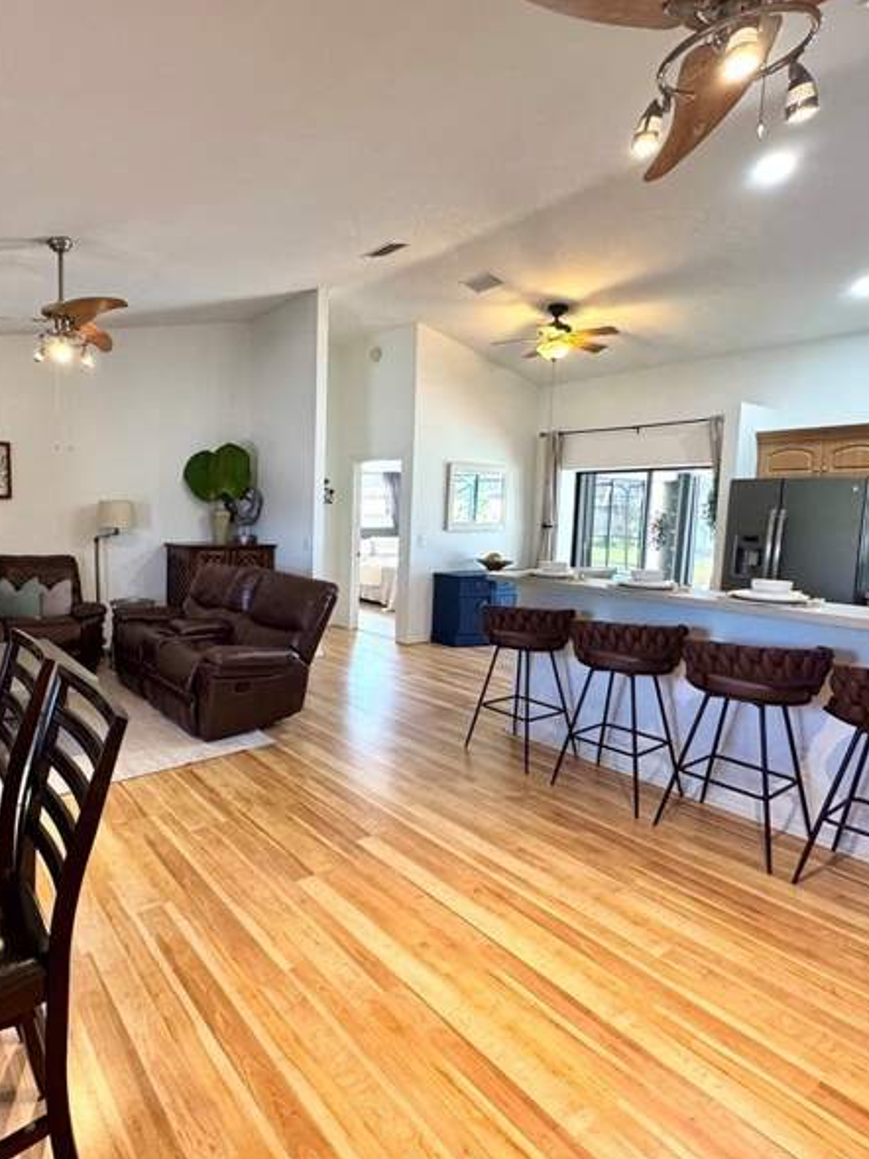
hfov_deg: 66.7
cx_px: 285
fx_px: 636
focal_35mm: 19
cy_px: 575
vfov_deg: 84.7
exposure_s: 1/60
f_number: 2.2
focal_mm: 2.22
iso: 250
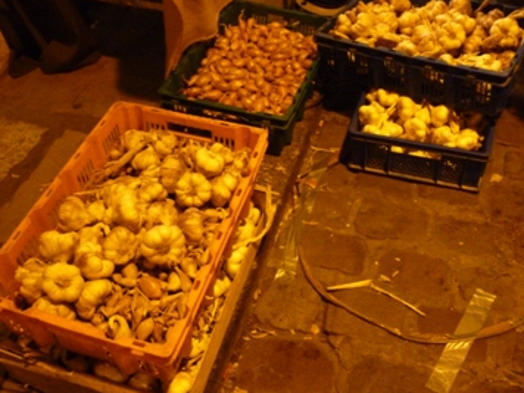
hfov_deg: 47.9
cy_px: 165
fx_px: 590
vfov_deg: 36.7
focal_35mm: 39
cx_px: 262
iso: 800
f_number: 3.4
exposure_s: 1/13
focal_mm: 5.6
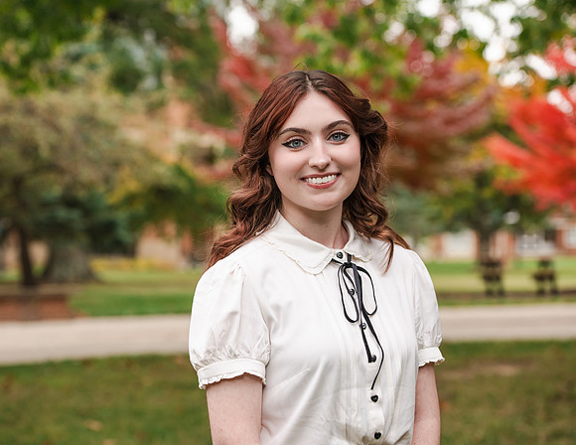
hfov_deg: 22.0
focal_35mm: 88
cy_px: 222
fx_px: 1483
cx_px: 253
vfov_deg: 17.1
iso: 320
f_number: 4
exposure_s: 1/250
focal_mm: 80
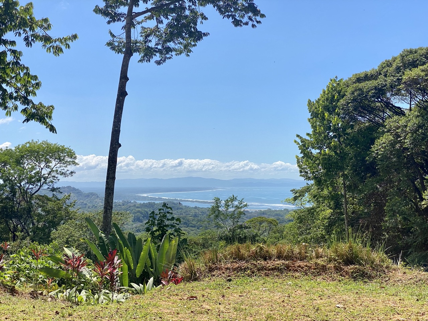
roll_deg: -0.1
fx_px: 643
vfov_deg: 28.0
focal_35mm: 52
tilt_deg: +0.8
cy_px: 160
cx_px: 214
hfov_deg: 36.8
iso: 20
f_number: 2
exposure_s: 1/1712
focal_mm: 6
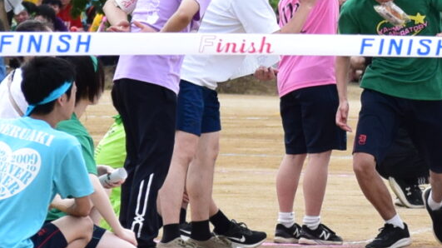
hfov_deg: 2.7
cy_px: 99
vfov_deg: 1.5
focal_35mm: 797
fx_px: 9330
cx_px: 746
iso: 800
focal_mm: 105
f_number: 5.6
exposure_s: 1/2000
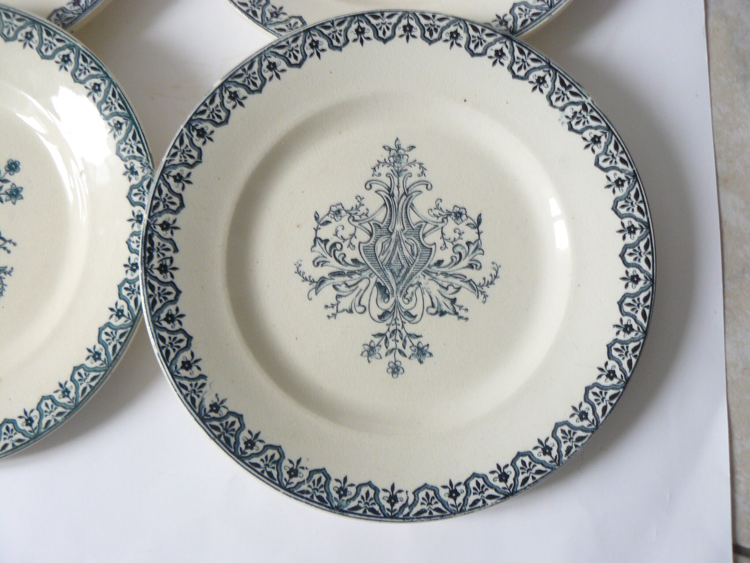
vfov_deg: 39.7
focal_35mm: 36
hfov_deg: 51.4
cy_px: 282
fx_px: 780
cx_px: 375
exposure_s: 1/30
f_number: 2.8
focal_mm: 6
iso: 160
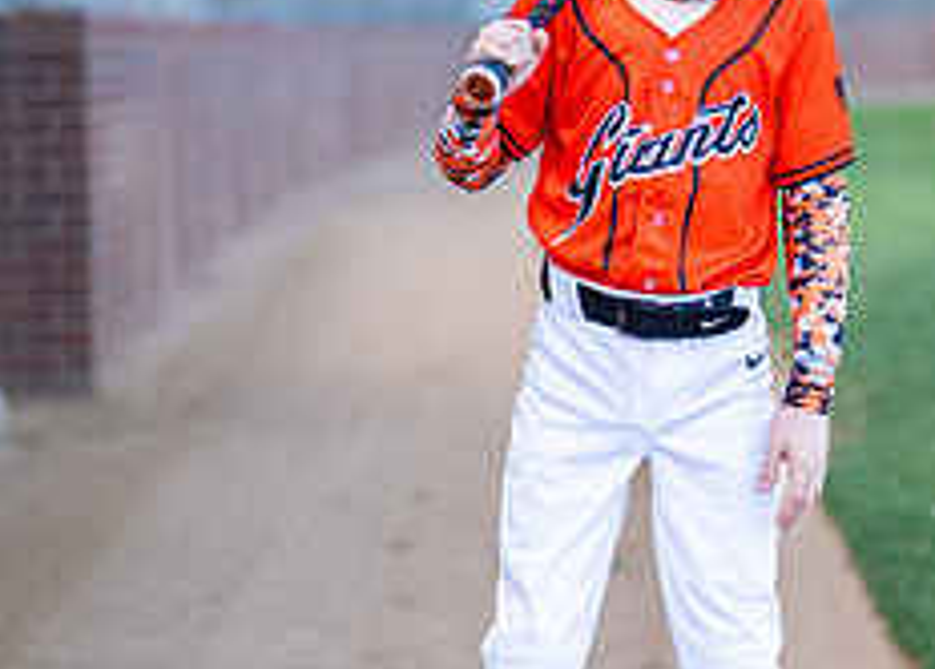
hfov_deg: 14.3
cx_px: 685
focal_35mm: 140
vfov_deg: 10.3
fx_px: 3720
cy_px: 340
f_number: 1.2
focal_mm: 50
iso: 125
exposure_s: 1/1600
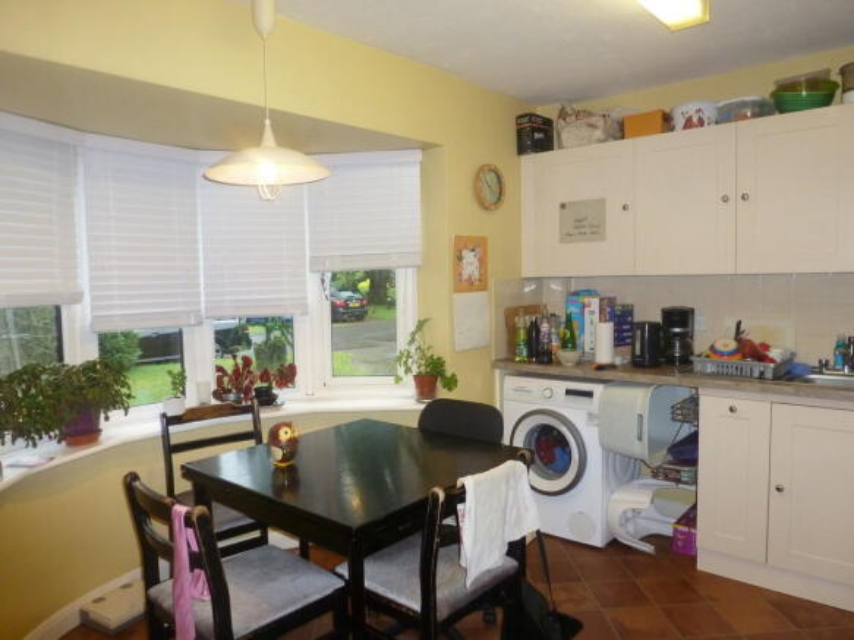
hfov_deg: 71.6
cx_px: 427
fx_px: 592
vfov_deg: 56.8
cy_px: 320
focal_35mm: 24
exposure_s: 1/60
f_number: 3.3
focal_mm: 4.3
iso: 320
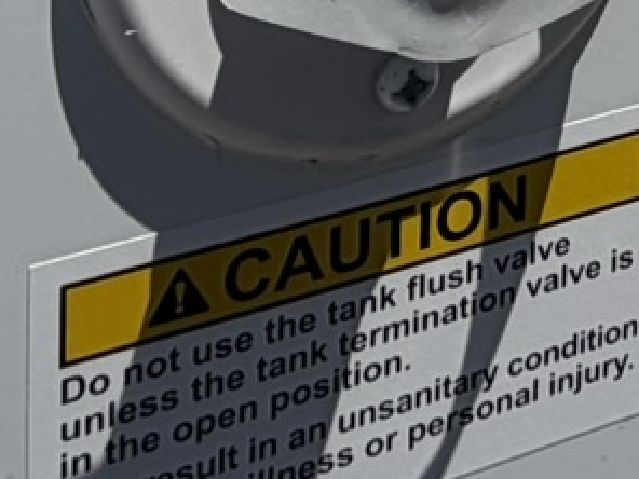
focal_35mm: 97
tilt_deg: -7.8
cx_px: 622
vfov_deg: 11.6
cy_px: -770
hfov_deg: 19.7
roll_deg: -2.5
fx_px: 1791
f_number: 2.2
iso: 20
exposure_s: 1/1848
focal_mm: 2.22
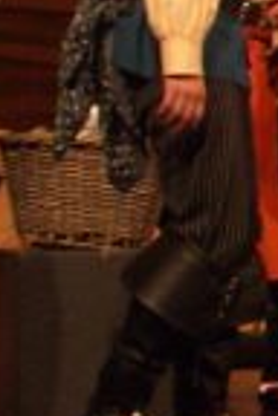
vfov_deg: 9.4
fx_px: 2513
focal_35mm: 217
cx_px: 414
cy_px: -6
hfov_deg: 6.3
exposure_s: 1/80
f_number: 2.8
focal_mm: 8
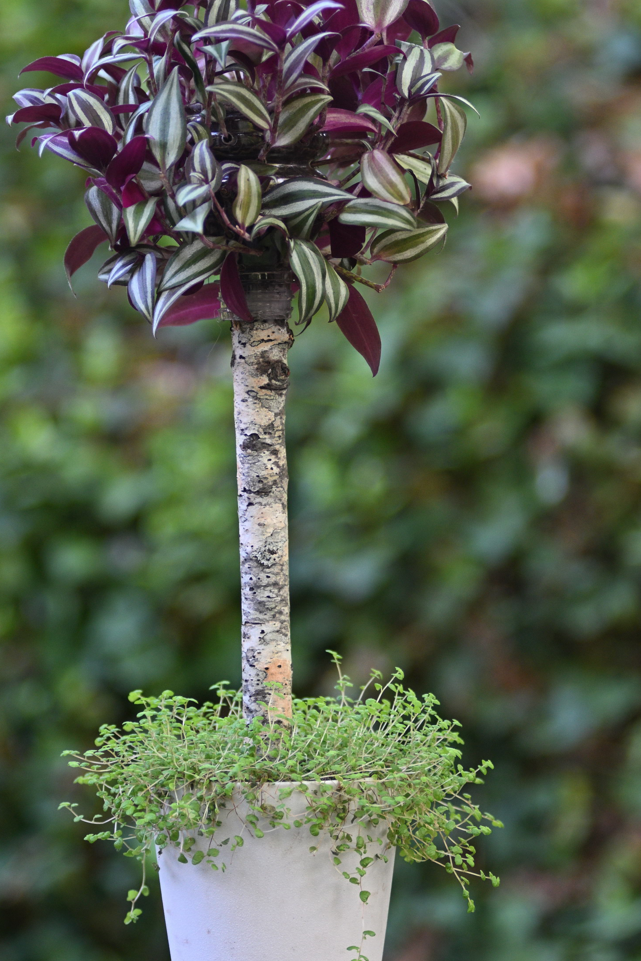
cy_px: 485
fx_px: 4086
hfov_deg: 9.0
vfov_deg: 13.4
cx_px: 272
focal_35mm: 153
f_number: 2.8
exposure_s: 1/250
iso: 500
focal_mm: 80
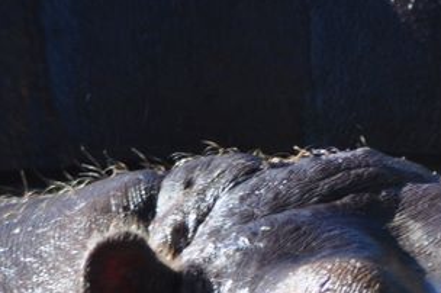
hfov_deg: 1.4
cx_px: 277
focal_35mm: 1517
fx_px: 18563
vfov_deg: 0.9
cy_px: 371
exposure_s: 1/250
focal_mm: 300
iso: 400
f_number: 10
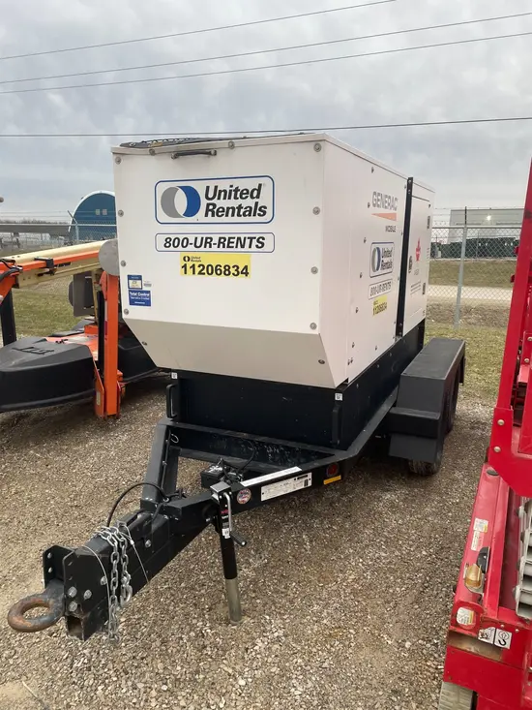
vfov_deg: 67.3
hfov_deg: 53.1
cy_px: 355
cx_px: 266
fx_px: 533
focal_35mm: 26
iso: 64
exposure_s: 1/121
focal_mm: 4.2
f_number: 1.6
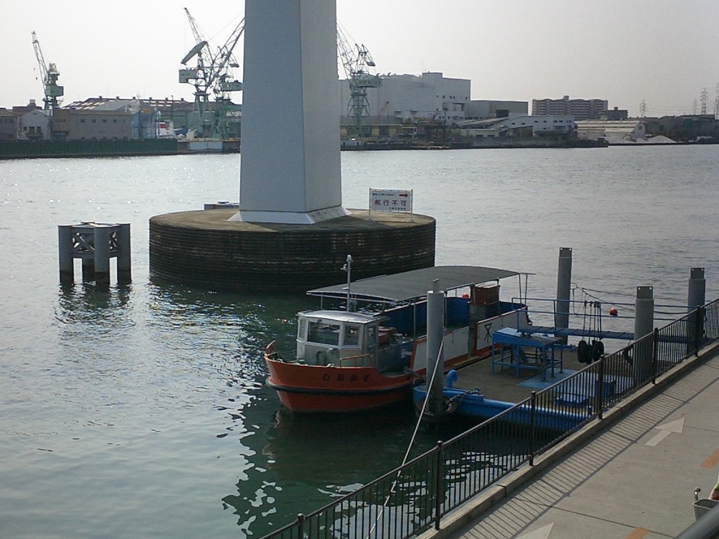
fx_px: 769
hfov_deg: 50.1
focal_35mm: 37
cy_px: 270
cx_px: 360
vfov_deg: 38.7
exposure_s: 1/1600
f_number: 3.5
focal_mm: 5.6
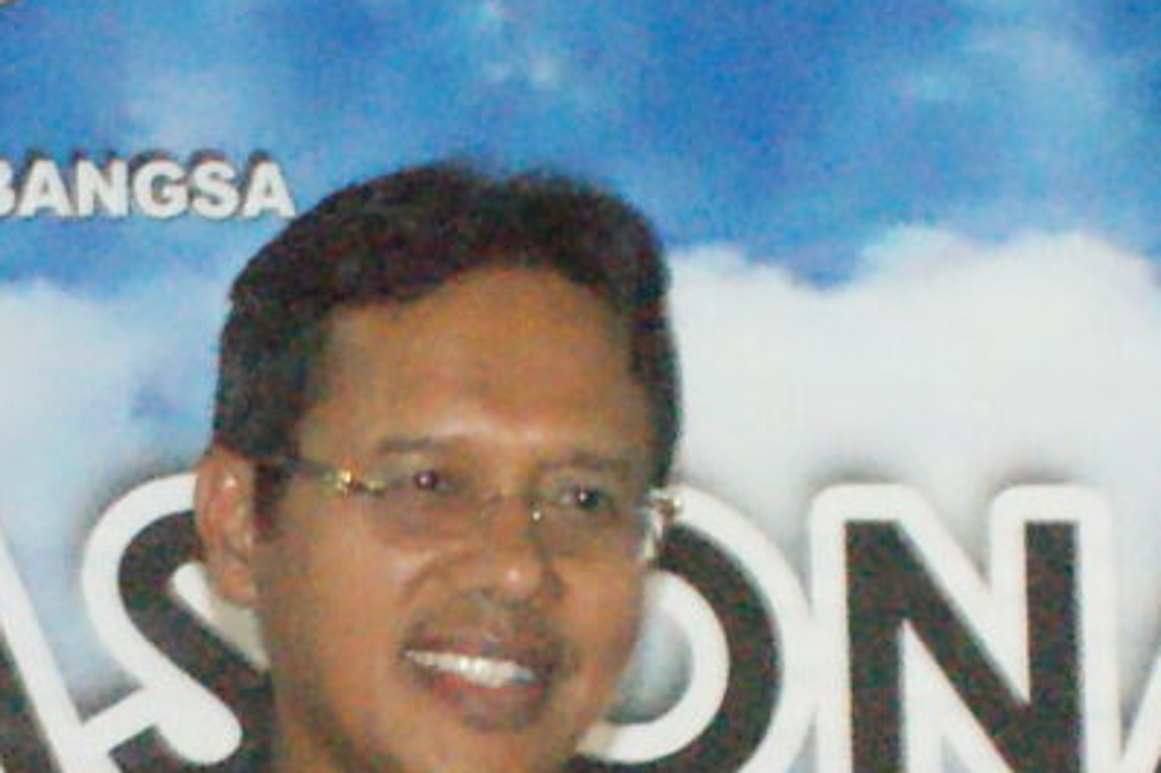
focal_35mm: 251
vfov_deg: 5.4
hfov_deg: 8.2
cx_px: 85
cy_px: 1423
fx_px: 8091
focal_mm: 26
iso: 3200
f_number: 5.6
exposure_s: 1/60
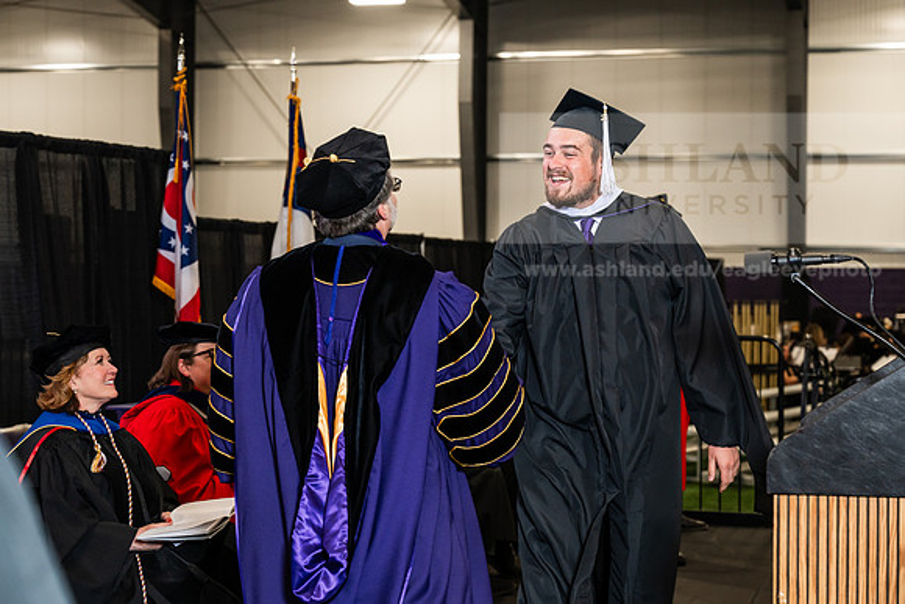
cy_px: 302
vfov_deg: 19.5
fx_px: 1760
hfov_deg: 28.8
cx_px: 452
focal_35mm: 70
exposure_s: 1/200
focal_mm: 70
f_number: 4.5
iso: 1250
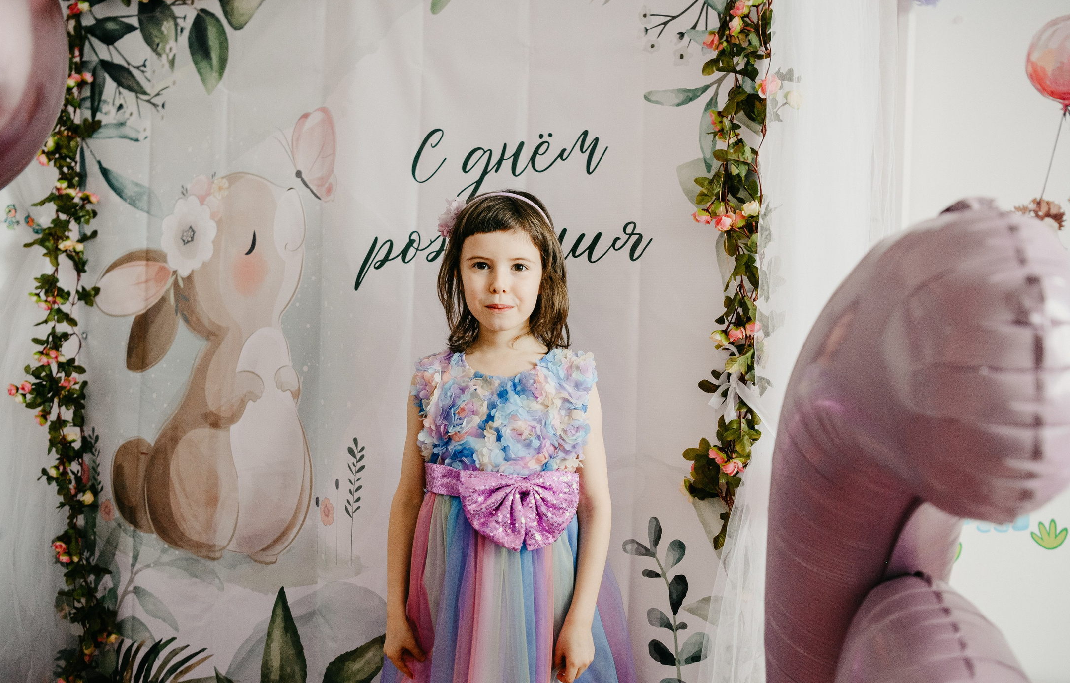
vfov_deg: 35.7
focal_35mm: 36
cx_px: 510
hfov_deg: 53.7
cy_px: 413
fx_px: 1056
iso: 1000
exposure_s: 1/250
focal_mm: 29
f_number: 3.2
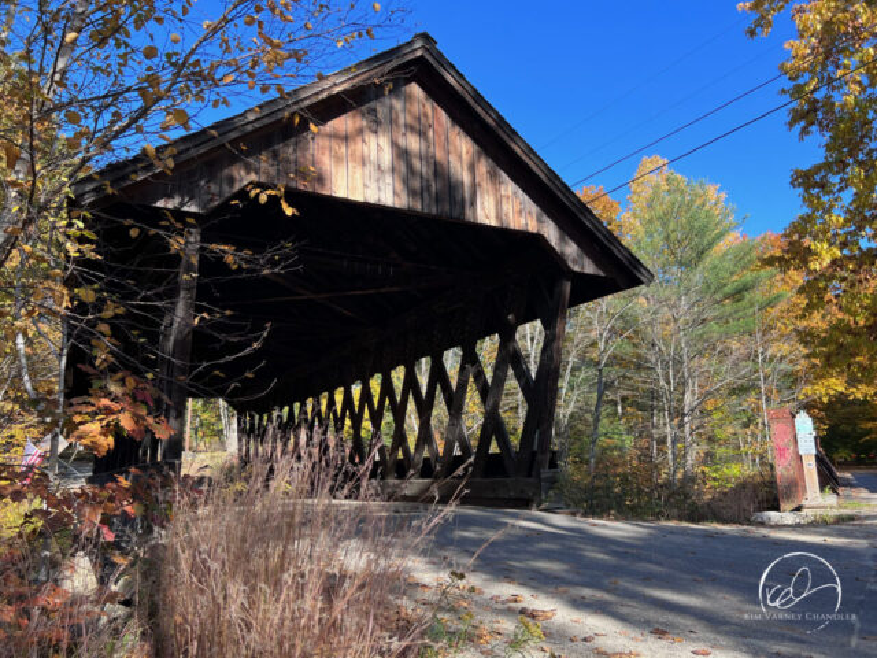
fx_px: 659
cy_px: 329
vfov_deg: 53.1
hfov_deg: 67.3
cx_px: 438
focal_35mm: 26
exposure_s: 1/873
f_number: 1.5
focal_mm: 5.7
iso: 50
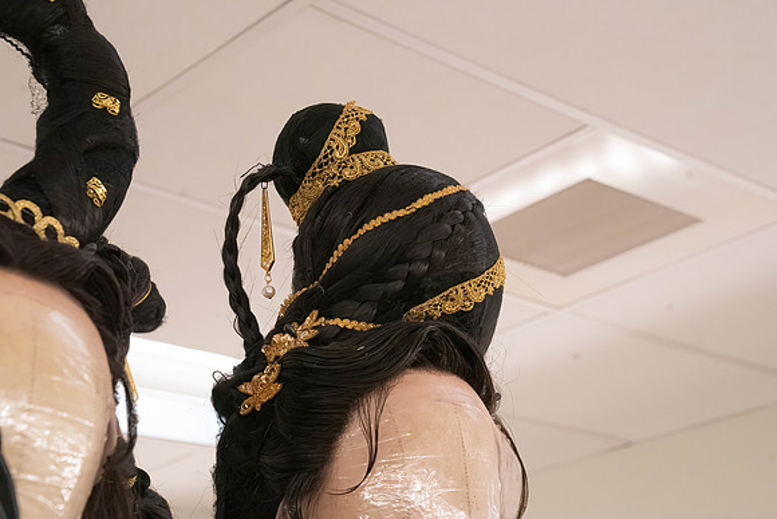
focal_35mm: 70
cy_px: 260
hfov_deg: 28.8
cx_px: 388
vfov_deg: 19.5
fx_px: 1511
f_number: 9
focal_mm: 70
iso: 16000
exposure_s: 1/500
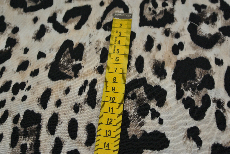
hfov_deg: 40.3
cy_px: 77
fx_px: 313
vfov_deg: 27.6
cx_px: 115
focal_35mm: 49
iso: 360
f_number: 4.5
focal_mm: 18.2
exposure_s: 1/125
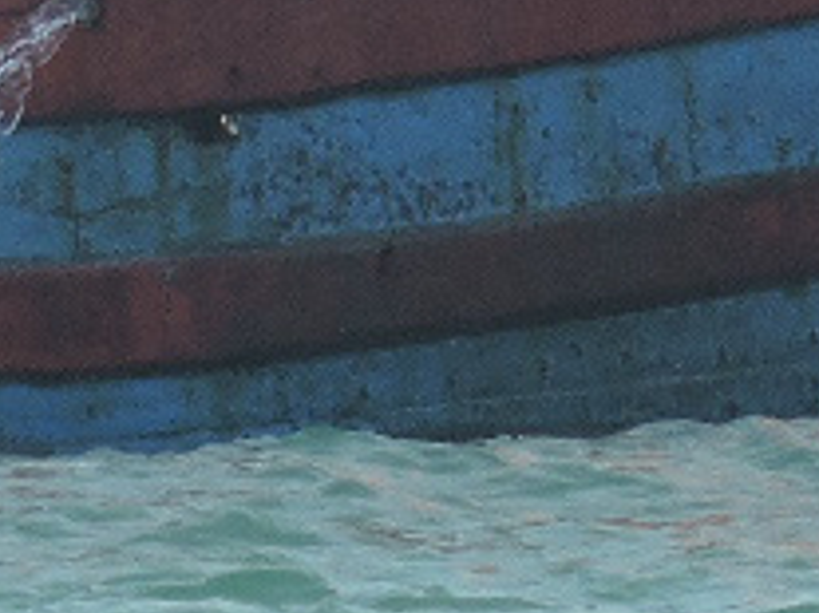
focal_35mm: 3098
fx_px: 73255
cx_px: 1761
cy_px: -1420
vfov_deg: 0.5
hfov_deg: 0.6
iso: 100
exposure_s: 1/250
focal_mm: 71.7
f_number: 5.6
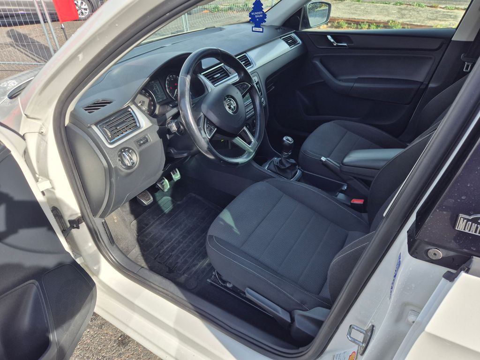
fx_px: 319
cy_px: 180
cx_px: 240
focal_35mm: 23
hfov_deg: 73.9
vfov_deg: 58.9
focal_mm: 5.4
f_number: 1.8
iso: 25
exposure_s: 1/896
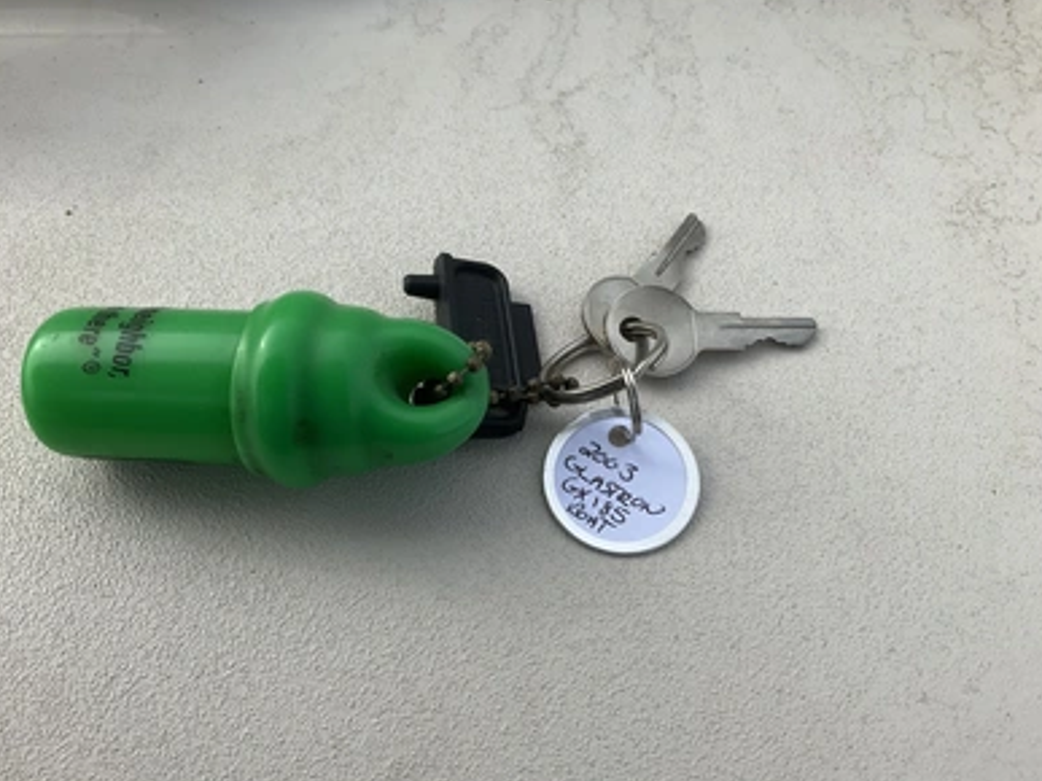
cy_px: 385
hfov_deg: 60.0
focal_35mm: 30
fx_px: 903
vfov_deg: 46.8
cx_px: 522
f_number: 1.8
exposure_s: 1/1577
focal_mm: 3
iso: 25
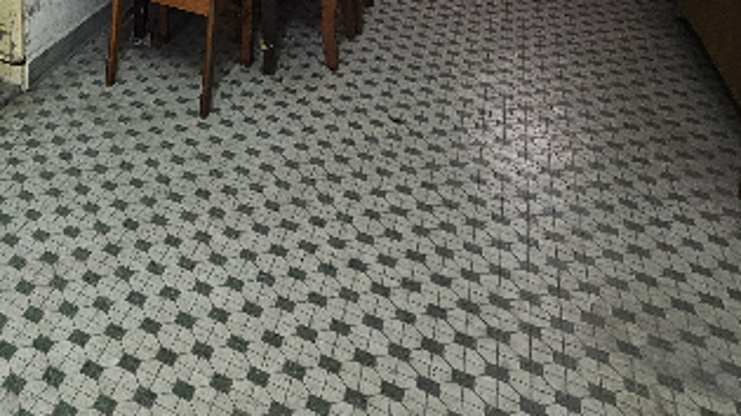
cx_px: -16
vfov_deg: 23.8
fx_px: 707
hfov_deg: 45.6
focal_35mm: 36
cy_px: -251
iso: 320
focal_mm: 2.2
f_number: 2.2
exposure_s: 1/33.3
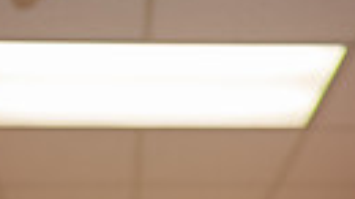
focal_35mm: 87
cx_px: 152
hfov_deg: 24.4
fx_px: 819
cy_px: 507
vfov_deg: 11.2
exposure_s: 1/125
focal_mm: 24
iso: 40
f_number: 1.4
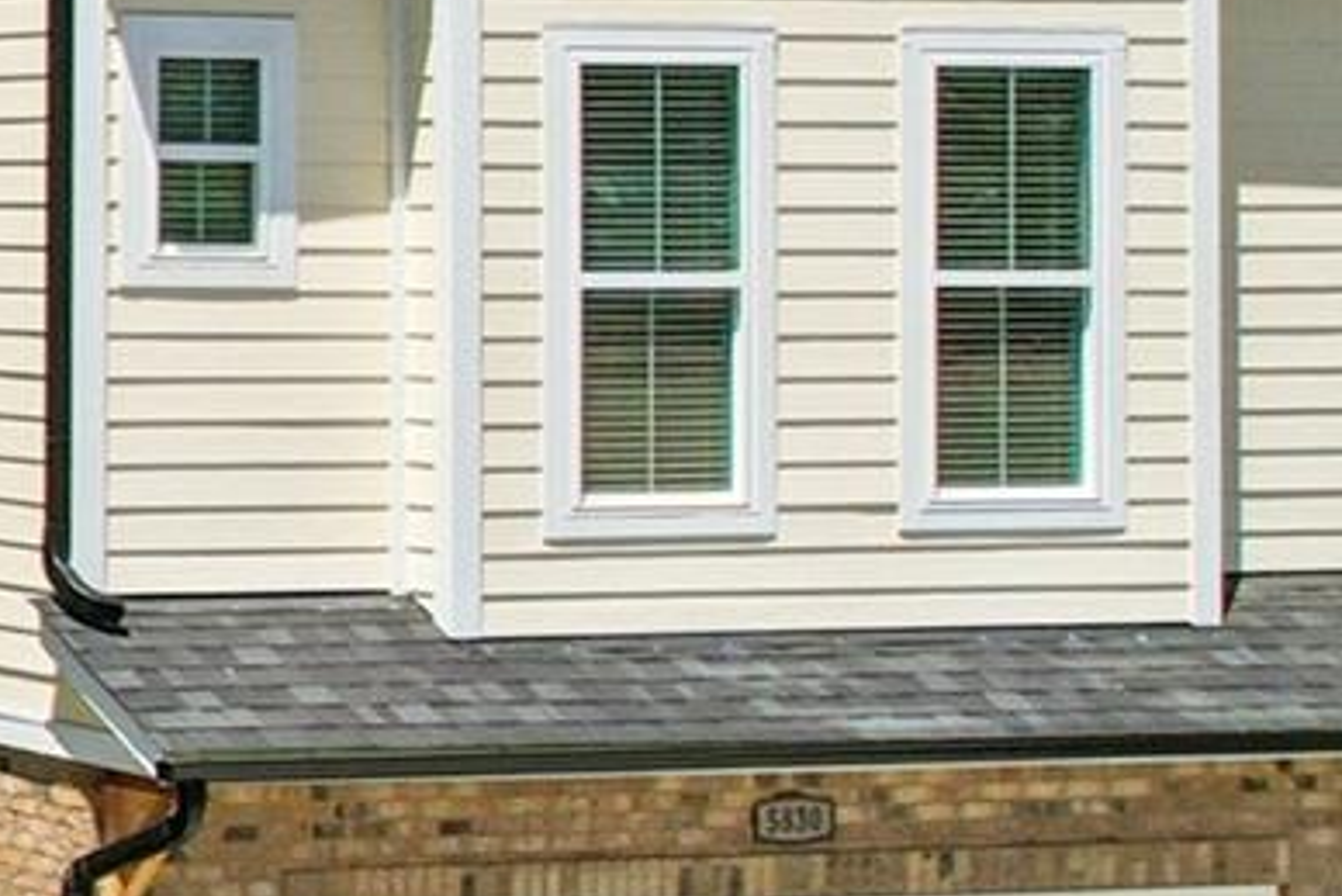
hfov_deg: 13.2
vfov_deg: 11.8
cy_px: 313
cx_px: -1864
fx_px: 4326
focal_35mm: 116
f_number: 2.8
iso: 140
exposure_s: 1/500
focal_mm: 8.4
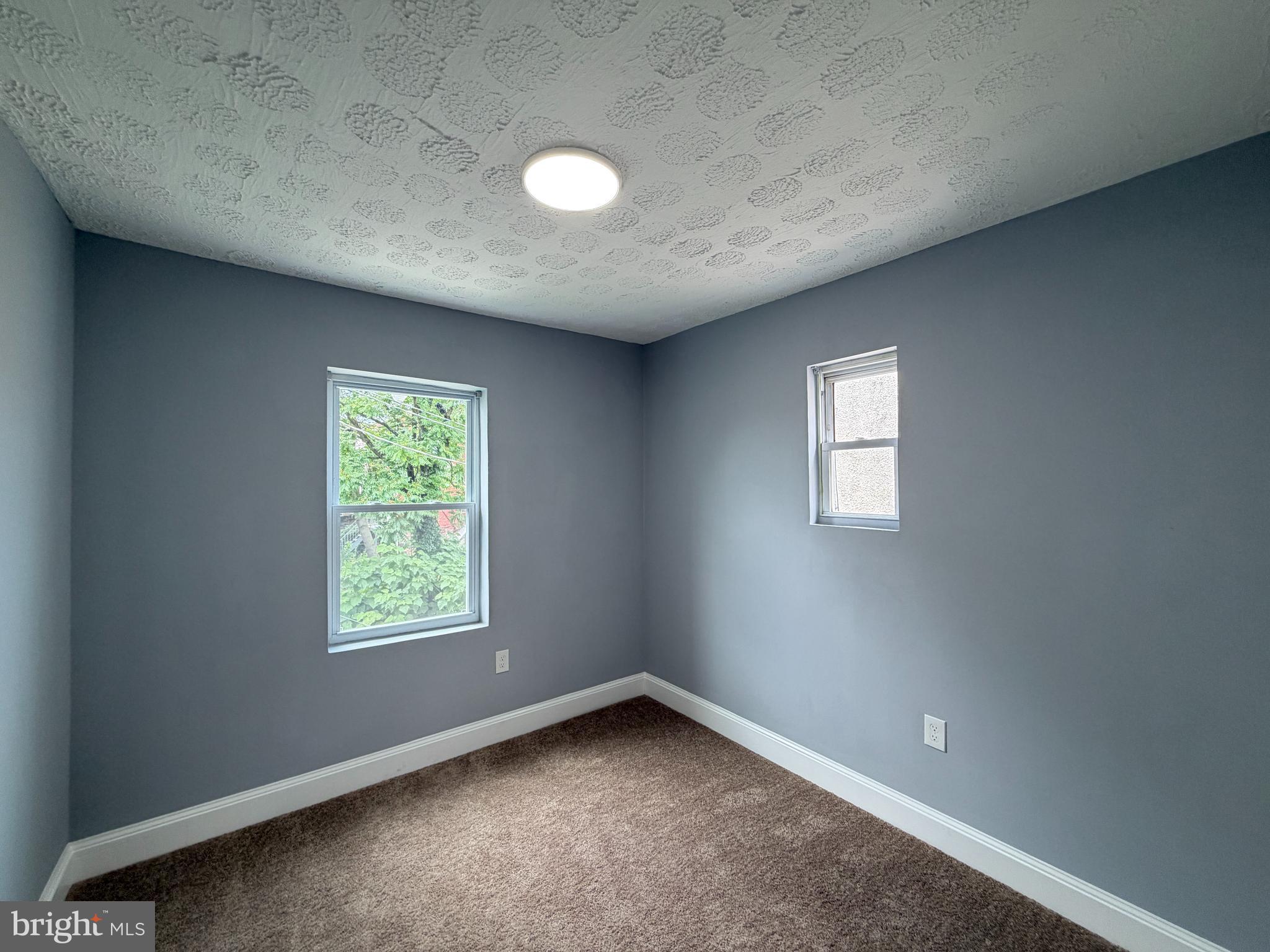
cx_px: 635
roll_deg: +0.3
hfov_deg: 102.1
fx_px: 514
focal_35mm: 14
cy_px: 476
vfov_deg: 85.7
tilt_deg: +1.2
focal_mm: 2.22
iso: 125
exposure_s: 1/120
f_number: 2.2
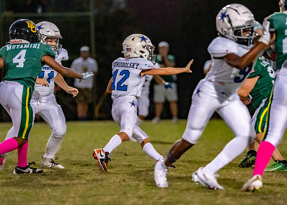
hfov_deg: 7.2
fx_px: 2293
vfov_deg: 5.1
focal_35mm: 281
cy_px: 99
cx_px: 163
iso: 4000
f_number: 2.8
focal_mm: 200
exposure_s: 1/1000
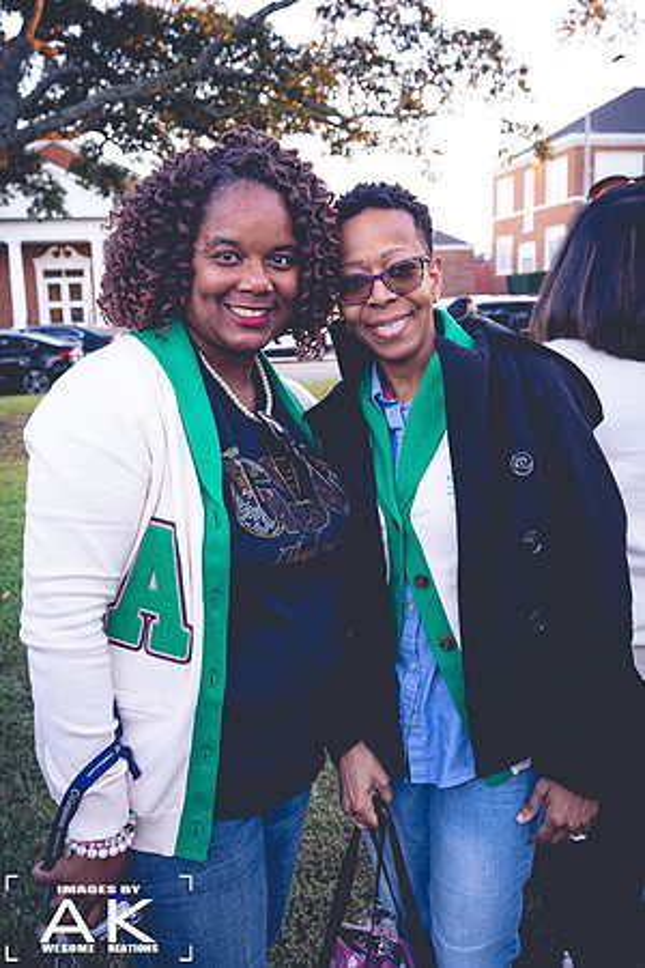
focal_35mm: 33
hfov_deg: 40.0
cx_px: 322
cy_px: 484
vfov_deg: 57.2
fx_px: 887
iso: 800
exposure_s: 1/125
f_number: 4
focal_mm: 22
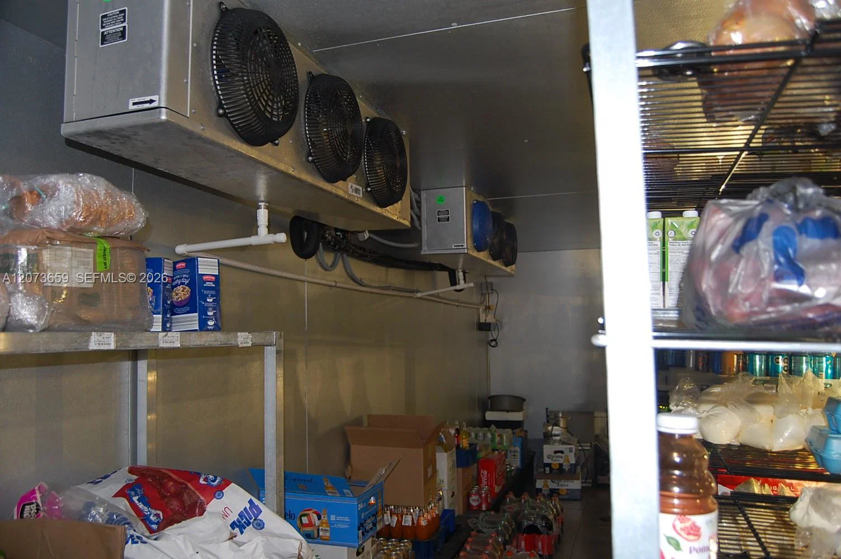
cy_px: 280
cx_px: 420
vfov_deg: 47.8
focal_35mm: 27
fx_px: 630
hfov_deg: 67.4
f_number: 3.5
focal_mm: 18
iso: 400
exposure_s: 1/60
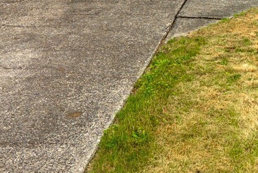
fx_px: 387
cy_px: -98
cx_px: 232
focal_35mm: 54
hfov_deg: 34.8
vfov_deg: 20.7
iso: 80
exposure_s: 1/125
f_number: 7.1
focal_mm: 13
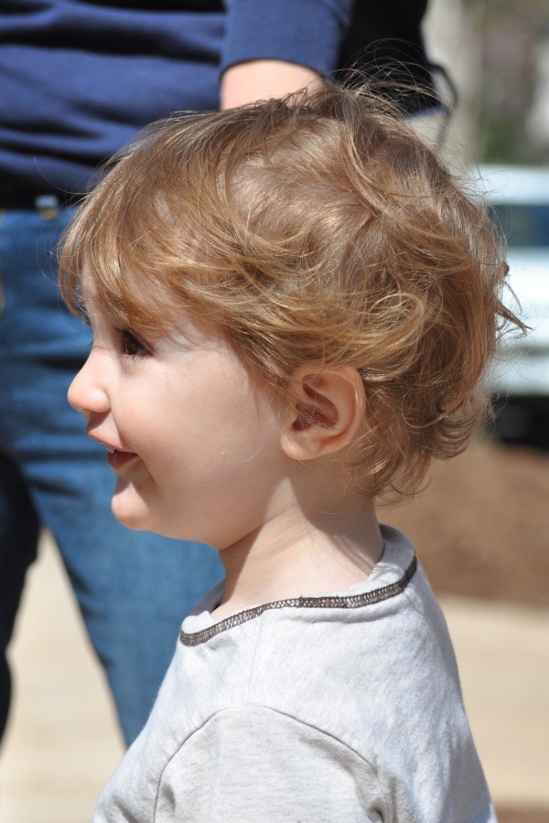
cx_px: 274
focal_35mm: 102
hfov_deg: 13.4
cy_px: 412
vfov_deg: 20.0
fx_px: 2333
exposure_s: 1/1600
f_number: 5.6
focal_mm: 68
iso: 400
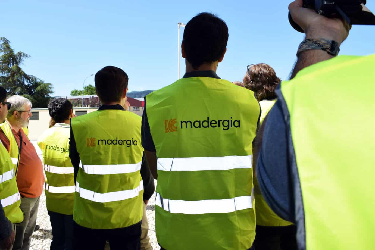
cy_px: 125
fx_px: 359
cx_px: 188
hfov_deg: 55.1
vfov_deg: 38.4
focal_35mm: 34
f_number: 7.1
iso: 100
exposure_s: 1/200
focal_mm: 23
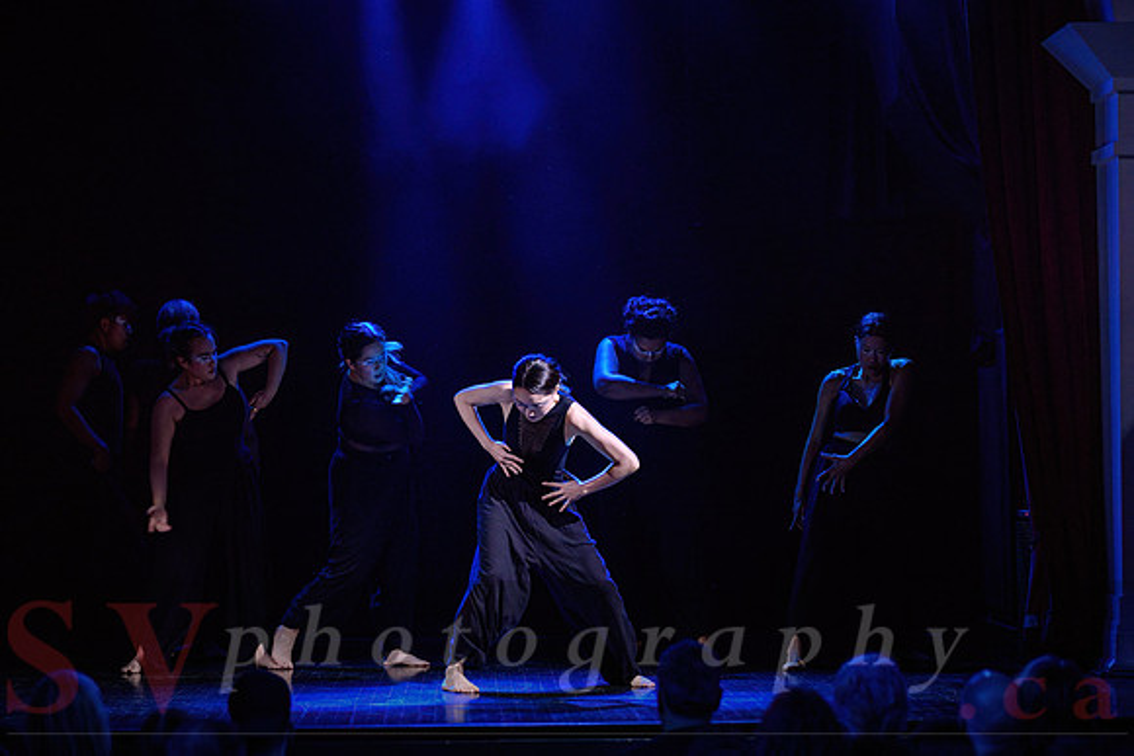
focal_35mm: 126
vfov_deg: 10.9
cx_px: 585
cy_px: 410
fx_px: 3967
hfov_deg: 16.3
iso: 1600
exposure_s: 1/200
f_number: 2.8
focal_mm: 110
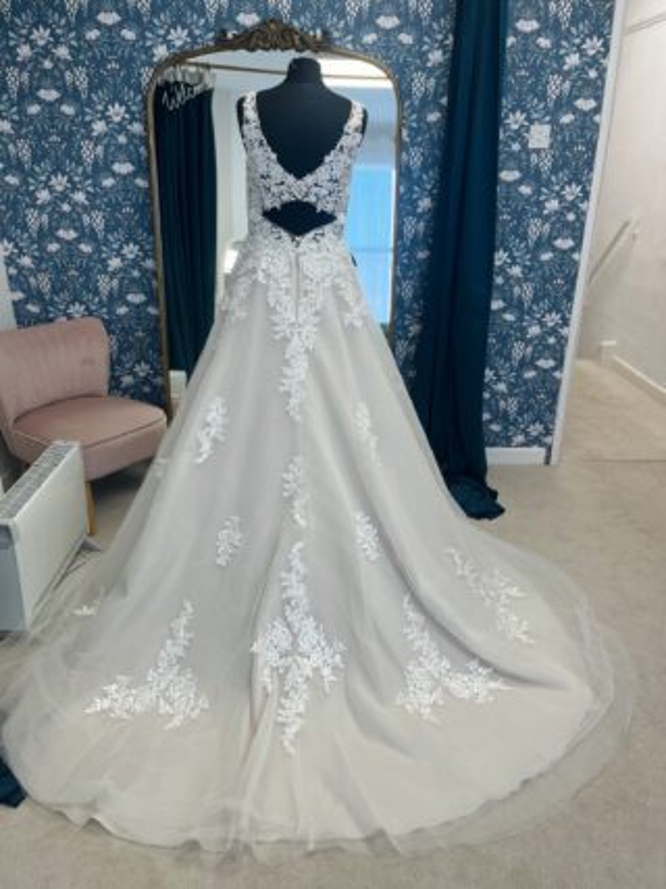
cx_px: 333
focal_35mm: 26
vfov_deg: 67.3
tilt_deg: -23.4
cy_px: 444
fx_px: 667
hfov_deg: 53.0
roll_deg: +0.0
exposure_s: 1/100
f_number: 1.6
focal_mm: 5.1
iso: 50
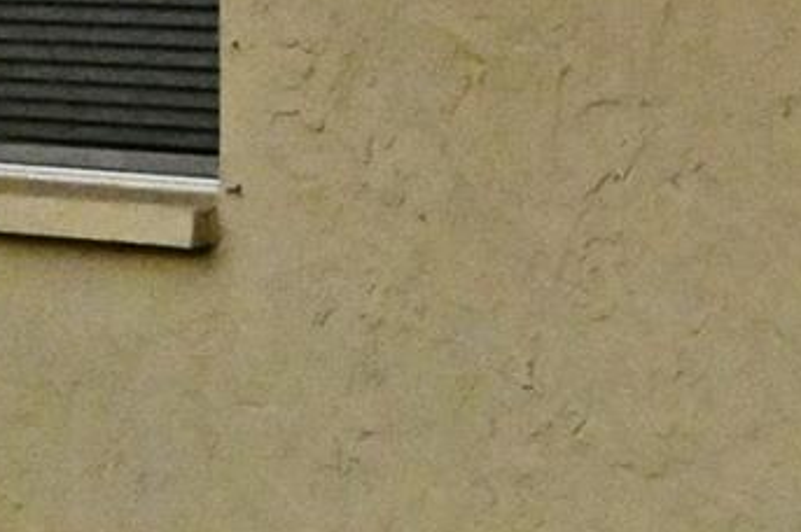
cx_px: 1277
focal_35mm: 112
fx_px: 2490
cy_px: -47
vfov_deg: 12.0
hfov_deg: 16.3
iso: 25600
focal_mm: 24
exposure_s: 1/2000
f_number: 20
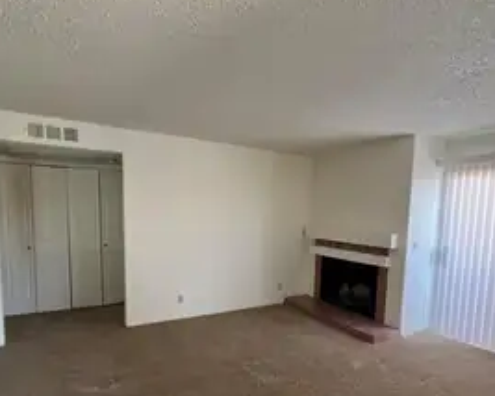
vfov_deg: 70.0
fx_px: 279
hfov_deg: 83.2
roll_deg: -1.3
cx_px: 250
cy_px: 242
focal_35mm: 19
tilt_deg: -6.3
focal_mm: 1.57
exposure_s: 1/90
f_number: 1.8
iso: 250
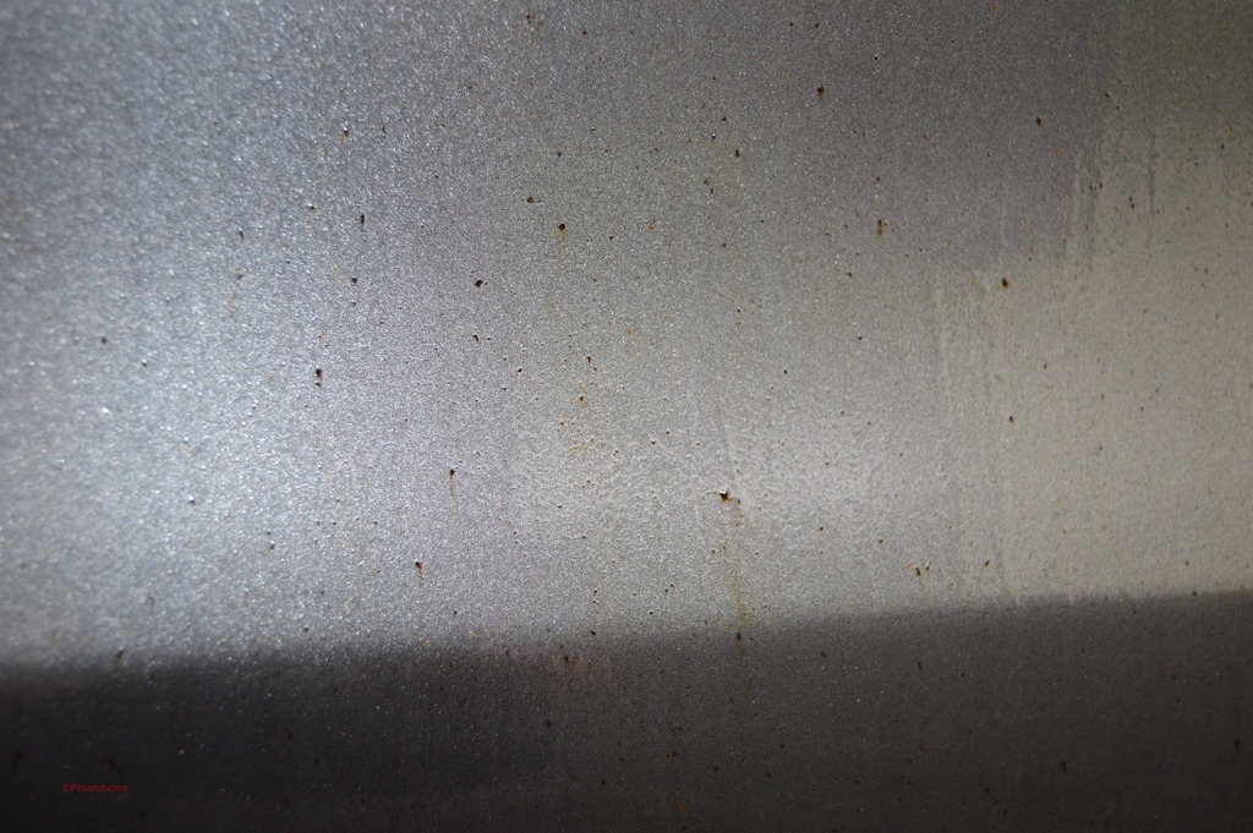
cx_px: 626
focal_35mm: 42
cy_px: 416
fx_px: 1461
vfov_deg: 31.8
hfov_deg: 46.4
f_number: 4
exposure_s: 1/60
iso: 640
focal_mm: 28
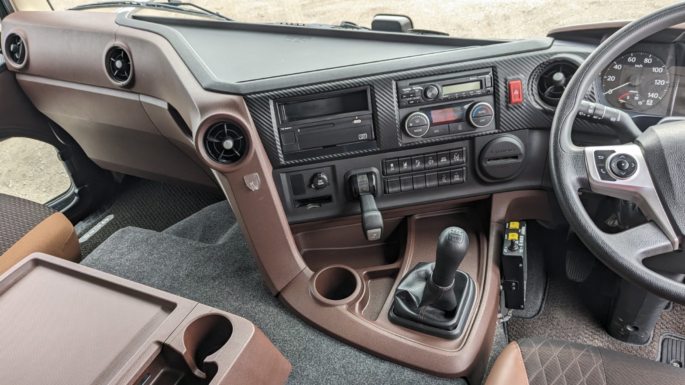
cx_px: 341
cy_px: 228
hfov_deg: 64.3
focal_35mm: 30
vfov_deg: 38.8
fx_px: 545
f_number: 1.73
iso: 40
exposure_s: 1/99.9
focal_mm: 4.38
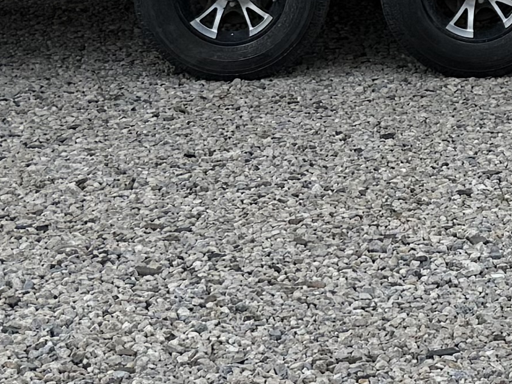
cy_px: -257
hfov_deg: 12.5
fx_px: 2278
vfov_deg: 9.3
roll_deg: -0.1
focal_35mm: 154
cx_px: 644
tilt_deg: -3.1
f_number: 1.78
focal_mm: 6.76
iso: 80
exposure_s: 1/5319
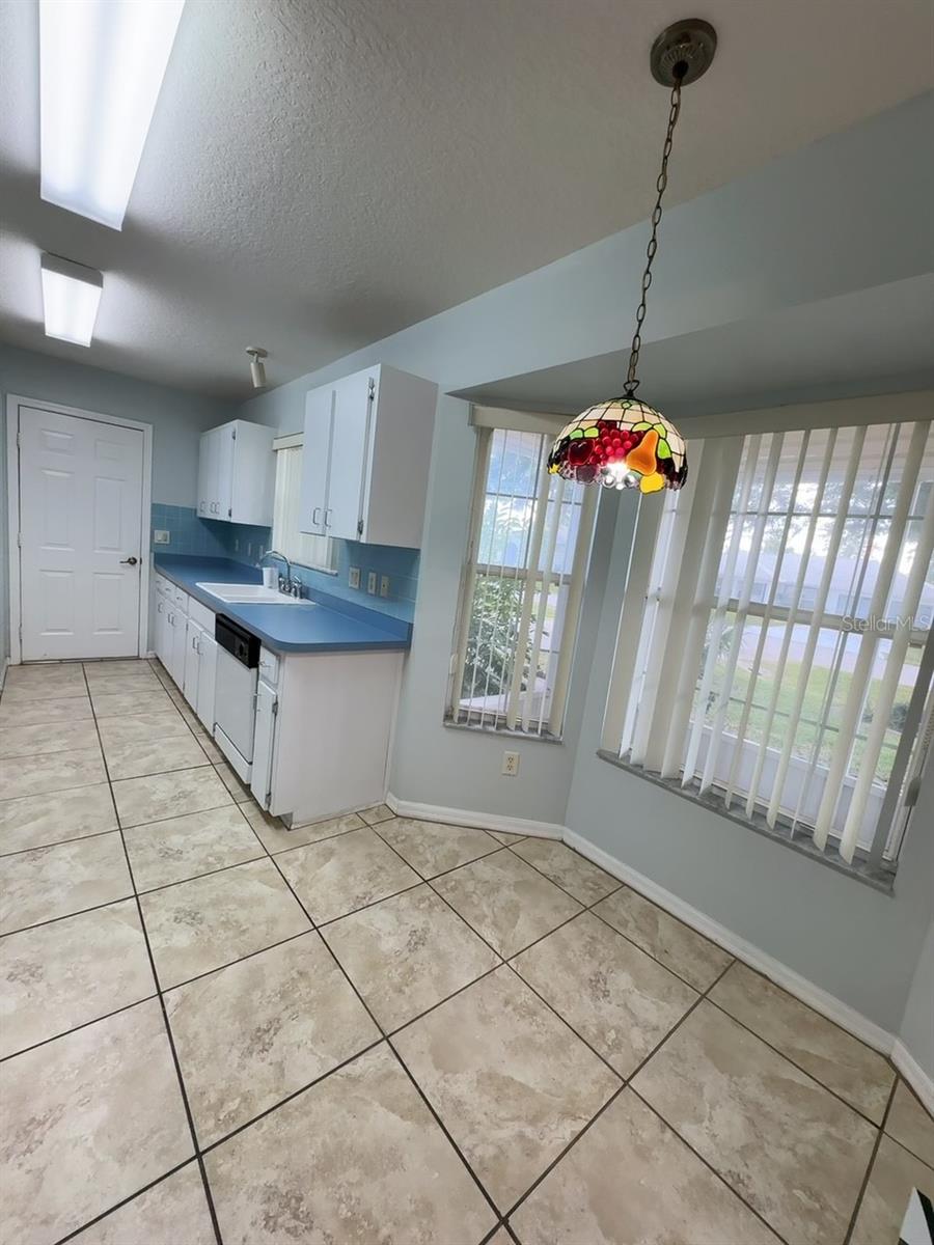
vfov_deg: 102.1
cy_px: 622
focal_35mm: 14
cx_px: 467
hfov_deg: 85.7
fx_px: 504
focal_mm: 2.22
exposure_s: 1/120
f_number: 2.2
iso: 125
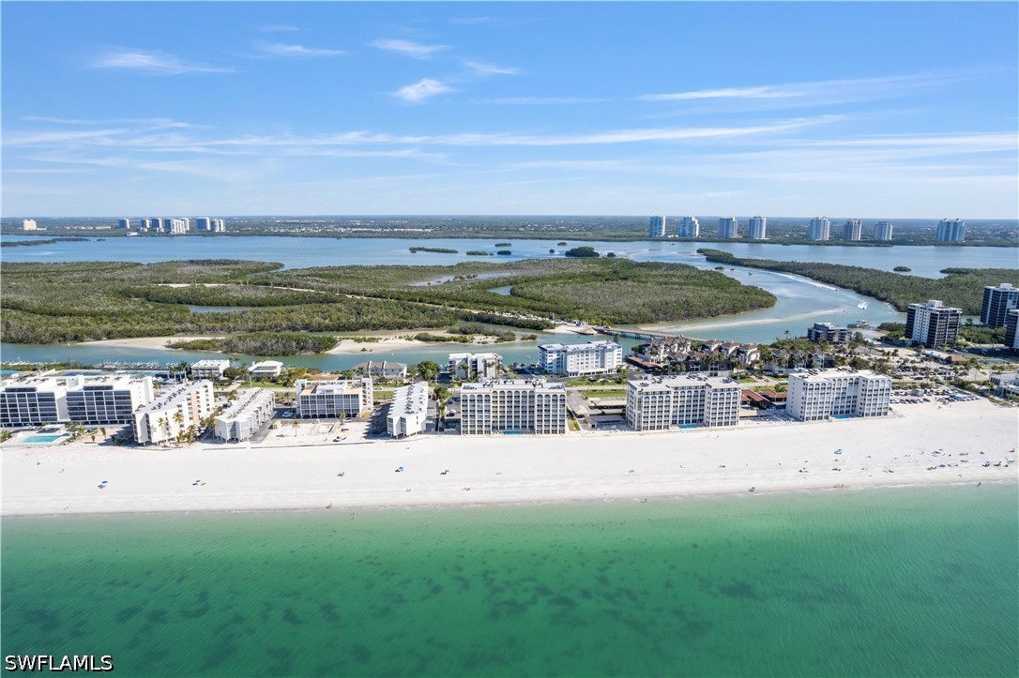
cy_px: 339
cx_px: 510
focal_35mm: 22
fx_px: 622
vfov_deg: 57.2
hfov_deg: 78.6
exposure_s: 1/2500
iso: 100
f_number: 2.8
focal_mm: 8.38
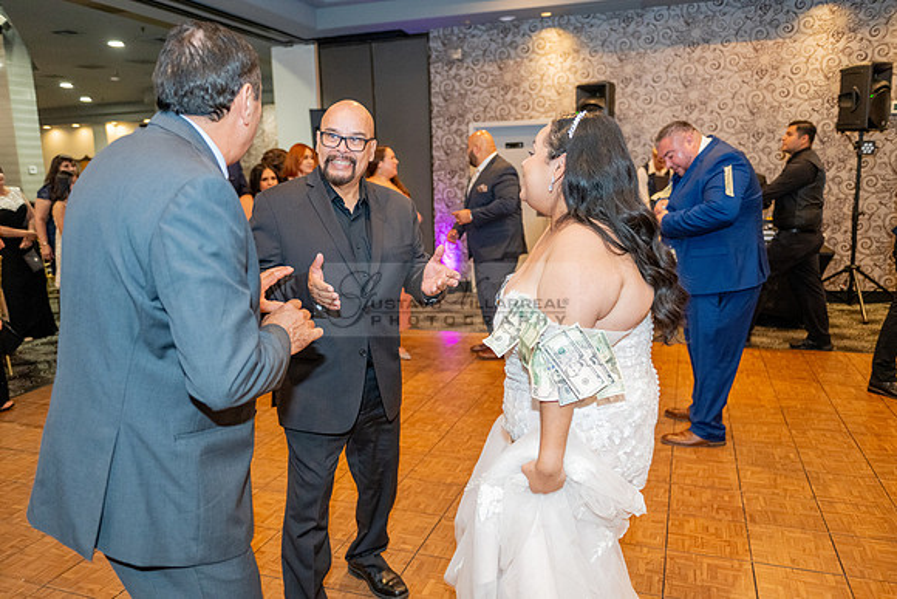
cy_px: 300
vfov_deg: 46.4
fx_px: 698
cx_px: 448
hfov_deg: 65.5
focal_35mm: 28
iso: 2500
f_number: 2.8
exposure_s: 1/200
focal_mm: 28
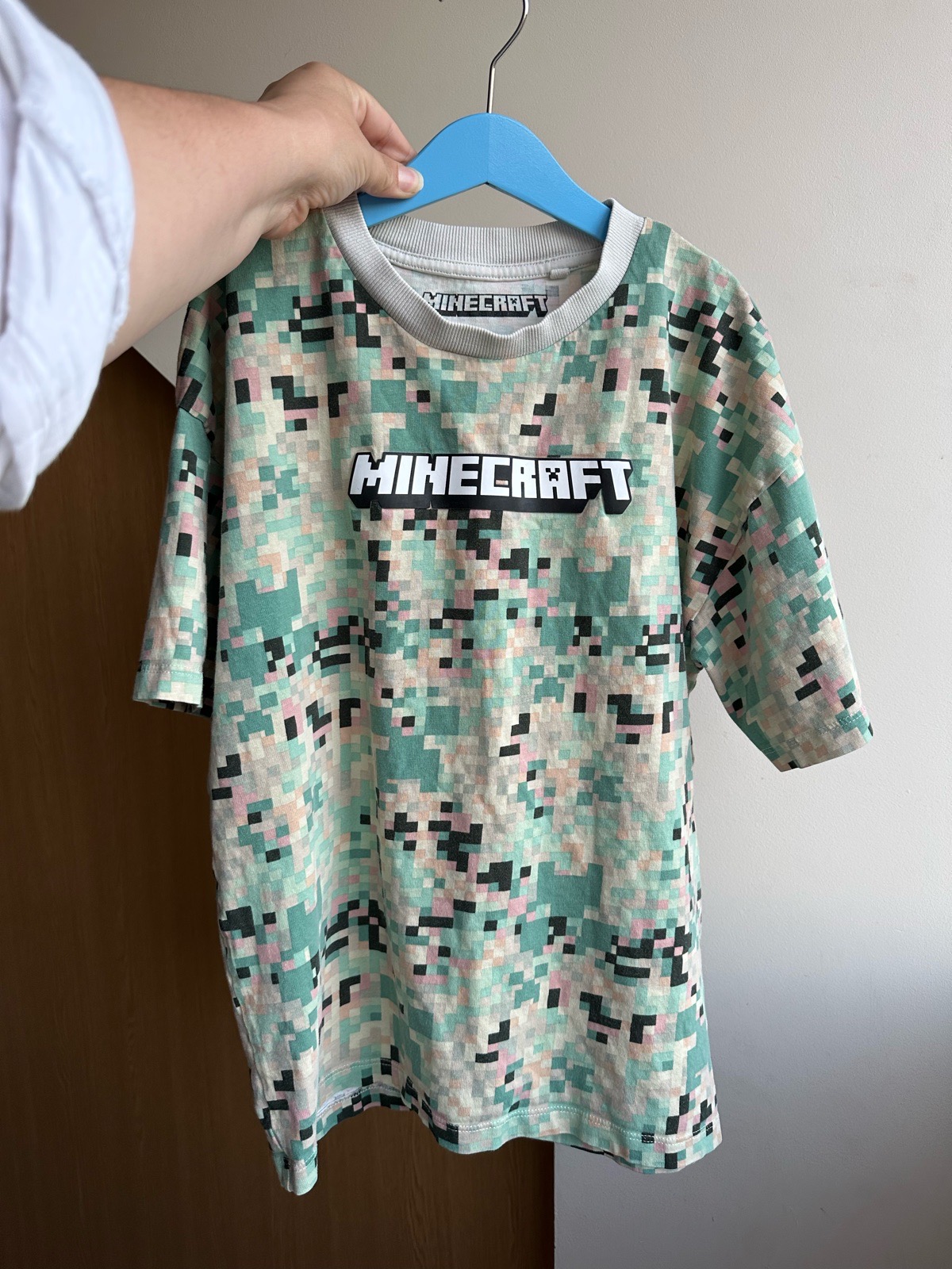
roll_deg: +0.5
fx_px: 880
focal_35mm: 24
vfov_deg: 71.6
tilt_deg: -8.8
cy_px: 634
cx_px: 476
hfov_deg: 56.8
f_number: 1.78
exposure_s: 1/121
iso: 125
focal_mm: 6.86
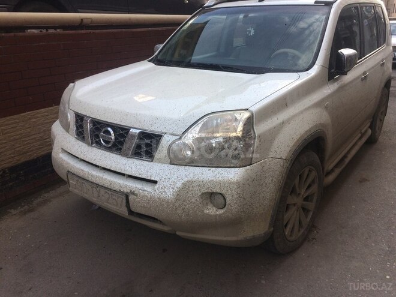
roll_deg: +1.1
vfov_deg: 48.2
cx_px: 198
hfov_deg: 61.7
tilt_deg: -21.7
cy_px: 148
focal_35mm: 29
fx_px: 332
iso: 32
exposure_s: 1/446
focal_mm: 4.15
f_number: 2.2
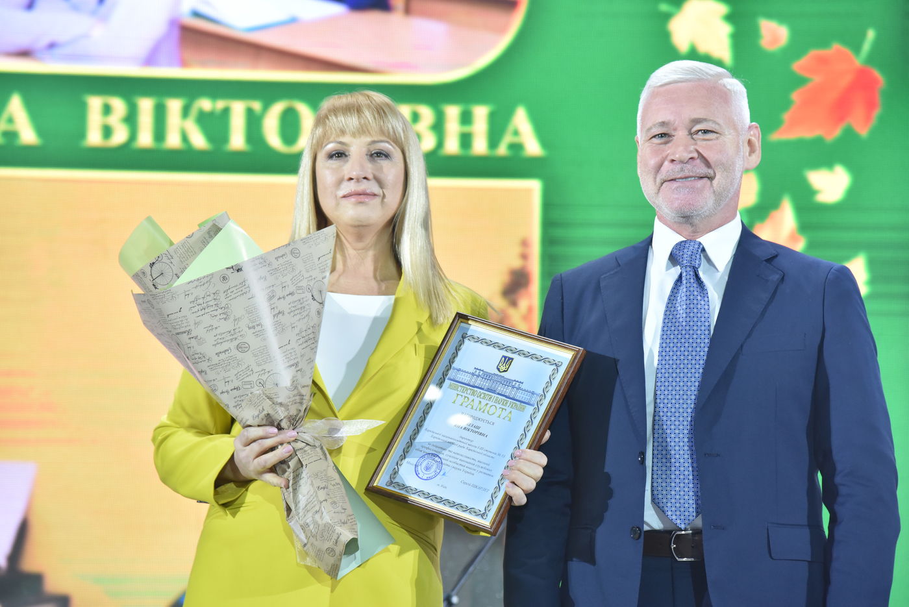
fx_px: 3031
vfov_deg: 11.4
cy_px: 304
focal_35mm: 120
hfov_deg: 17.1
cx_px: 454
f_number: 5
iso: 2000
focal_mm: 120
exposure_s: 1/200
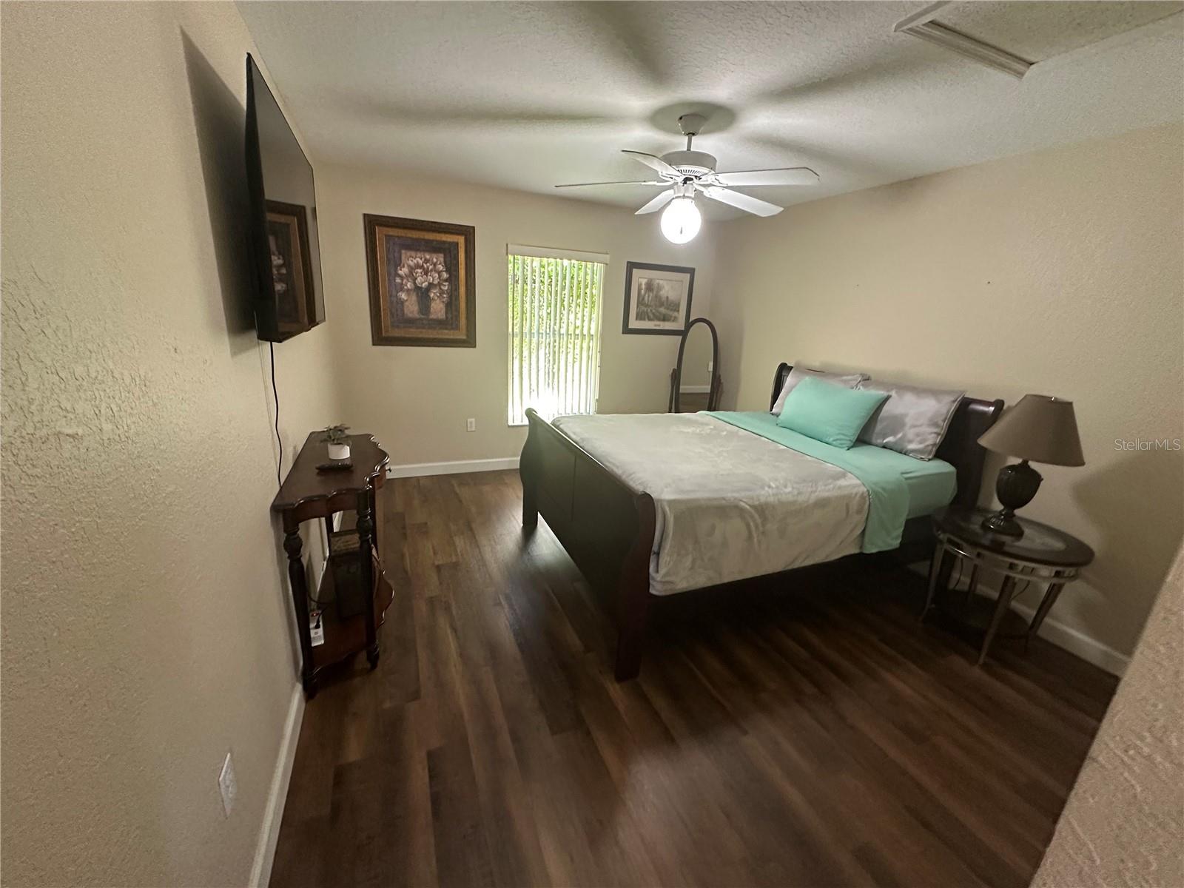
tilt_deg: -14.9
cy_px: 444
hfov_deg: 102.1
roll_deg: -4.0
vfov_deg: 85.7
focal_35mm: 14
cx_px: 592
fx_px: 479
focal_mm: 2.22
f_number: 2.2
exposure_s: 1/60
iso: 500
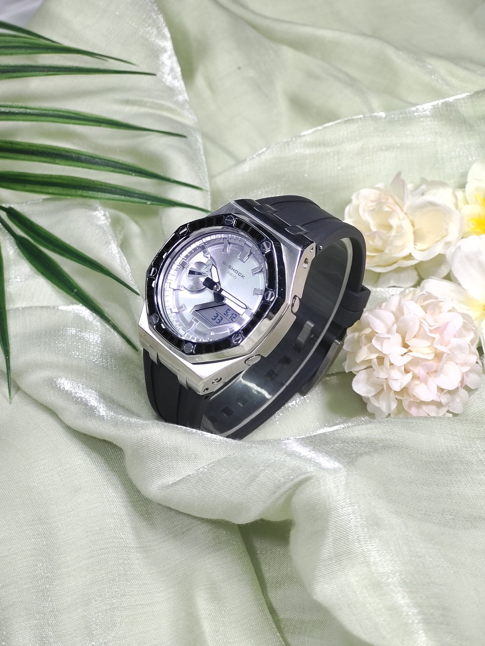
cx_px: 242
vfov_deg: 38.2
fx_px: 934
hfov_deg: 29.1
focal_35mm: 50
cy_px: 323
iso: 58
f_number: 2.08
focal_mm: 7.55
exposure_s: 1/100
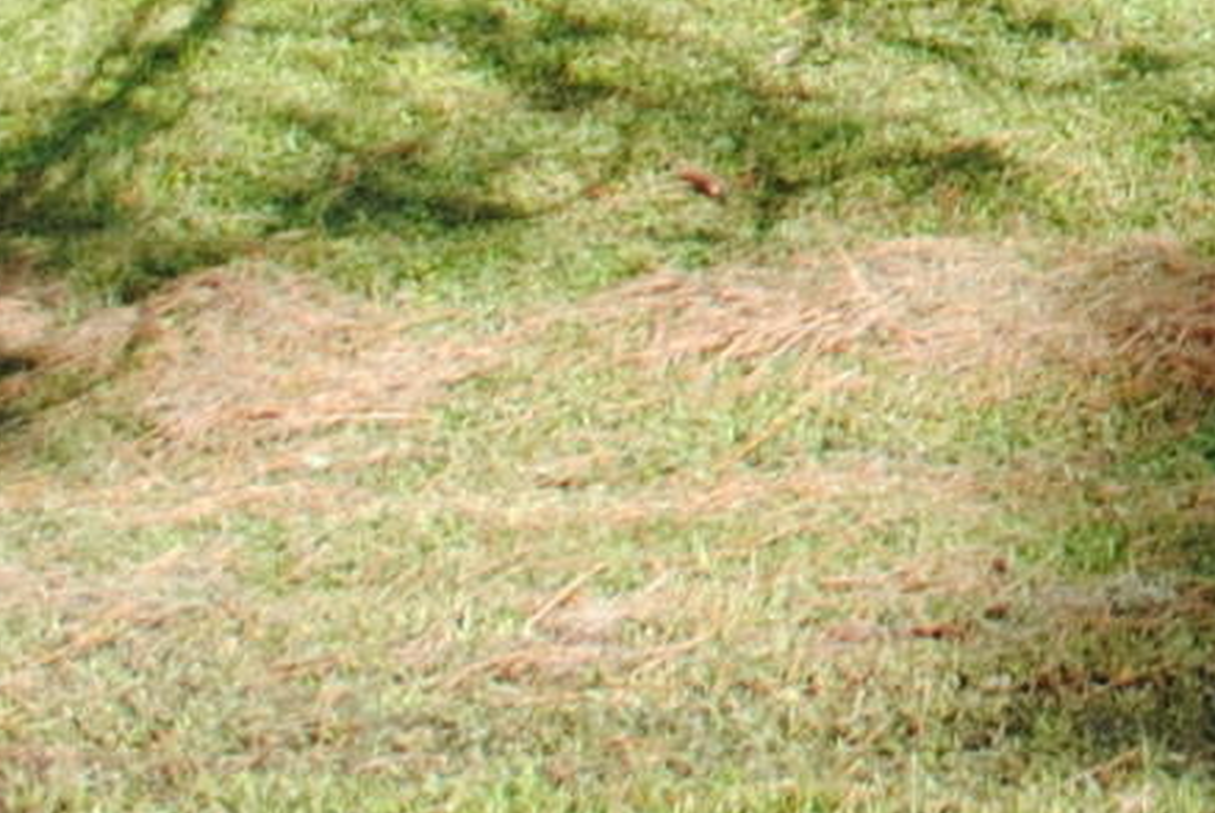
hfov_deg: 9.8
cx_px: 2918
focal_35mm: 185
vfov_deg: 6.9
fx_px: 6250
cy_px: -1412
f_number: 6.3
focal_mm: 18
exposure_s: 1/160
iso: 100
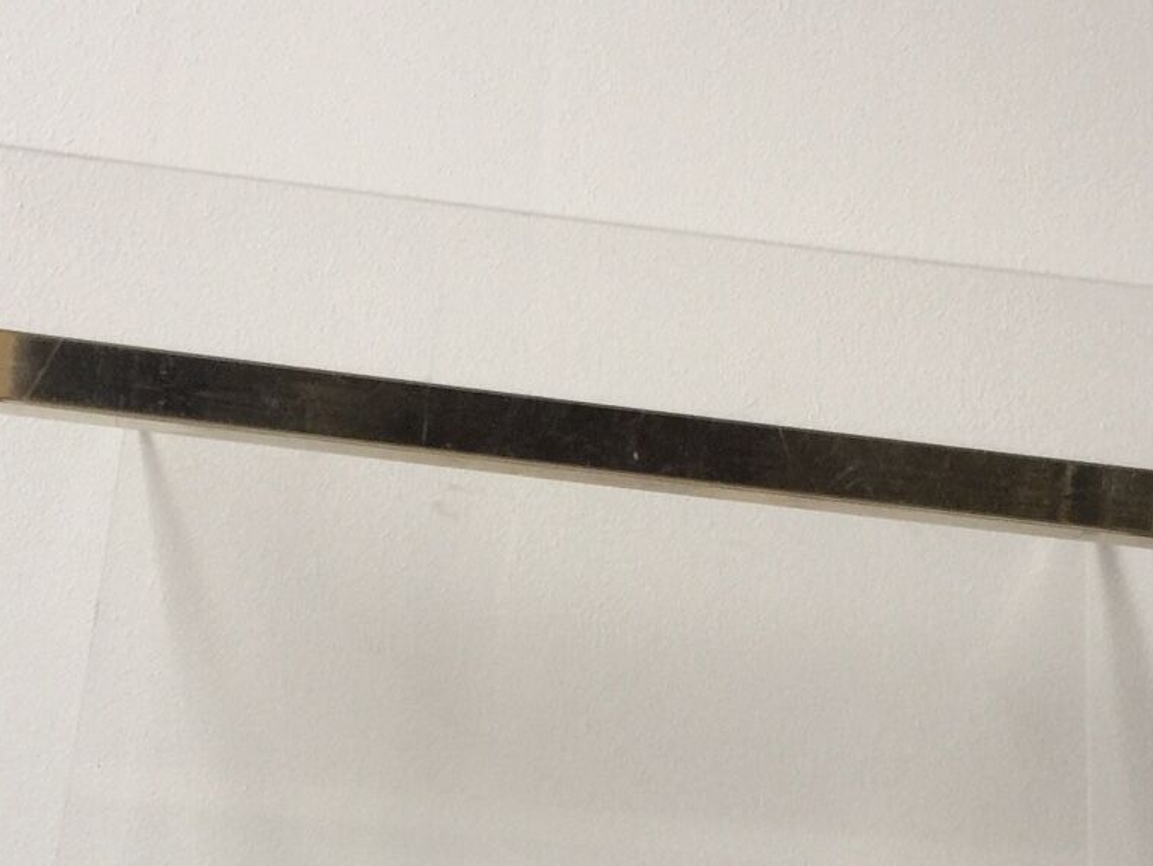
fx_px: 2066
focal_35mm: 62
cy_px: 800
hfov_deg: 31.2
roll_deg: -7.4
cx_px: 597
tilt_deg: -3.5
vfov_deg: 23.0
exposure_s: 1/17
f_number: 2.2
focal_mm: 4.15
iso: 64
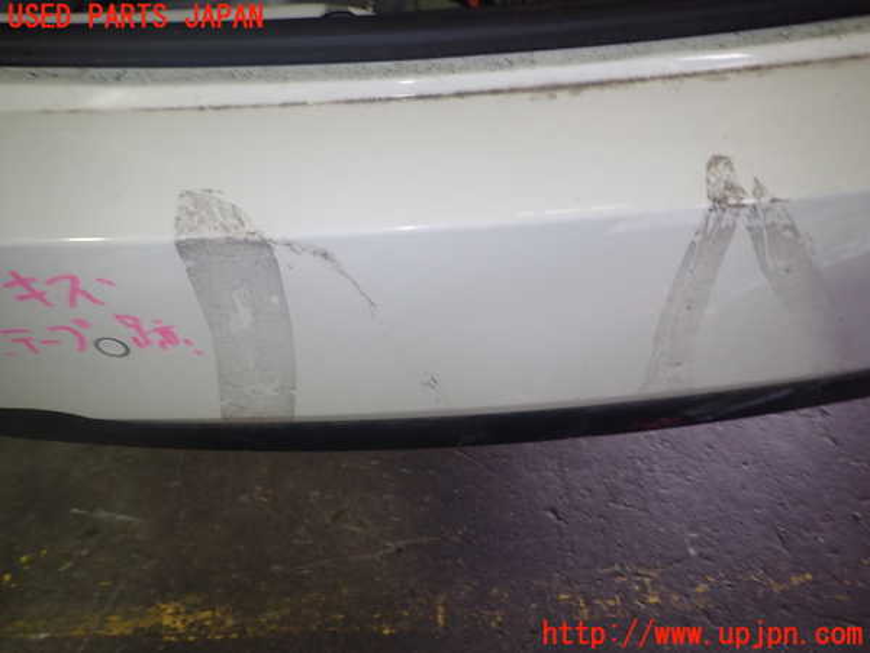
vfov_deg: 54.9
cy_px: 326
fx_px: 628
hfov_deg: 69.4
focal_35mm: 25
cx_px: 435
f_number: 2
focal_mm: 4.5
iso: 200
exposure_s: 1/30
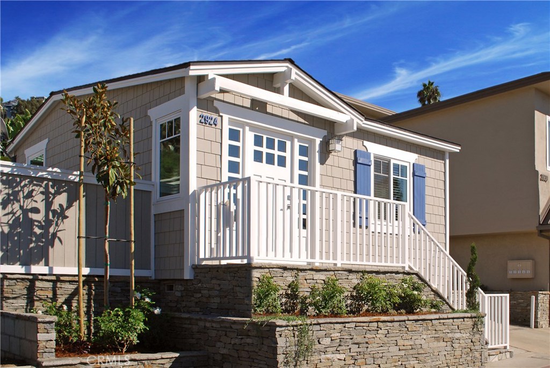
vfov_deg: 43.7
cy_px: 184
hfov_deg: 61.9
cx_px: 275
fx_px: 459
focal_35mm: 30
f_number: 9
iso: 100
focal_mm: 20
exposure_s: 1/320
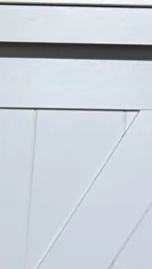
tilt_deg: -13.6
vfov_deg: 9.9
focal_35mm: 192
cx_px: -316
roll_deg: -1.6
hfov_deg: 5.9
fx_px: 1374
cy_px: 636
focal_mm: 6.76
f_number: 1.78
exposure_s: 1/120
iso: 80
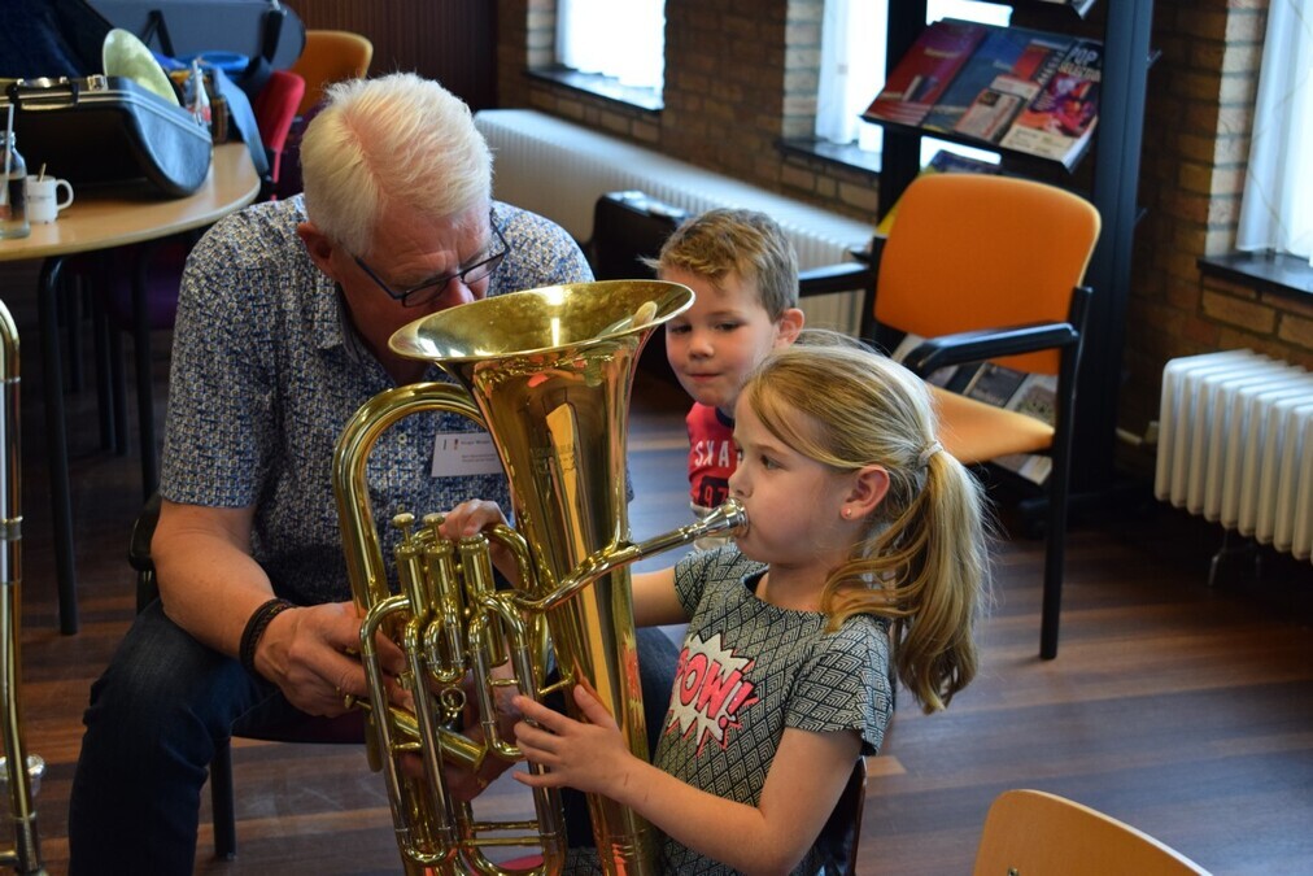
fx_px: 1970
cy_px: 438
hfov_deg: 36.9
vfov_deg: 25.1
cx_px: 656
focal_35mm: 54
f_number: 4.8
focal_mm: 36
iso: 900
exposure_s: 1/60
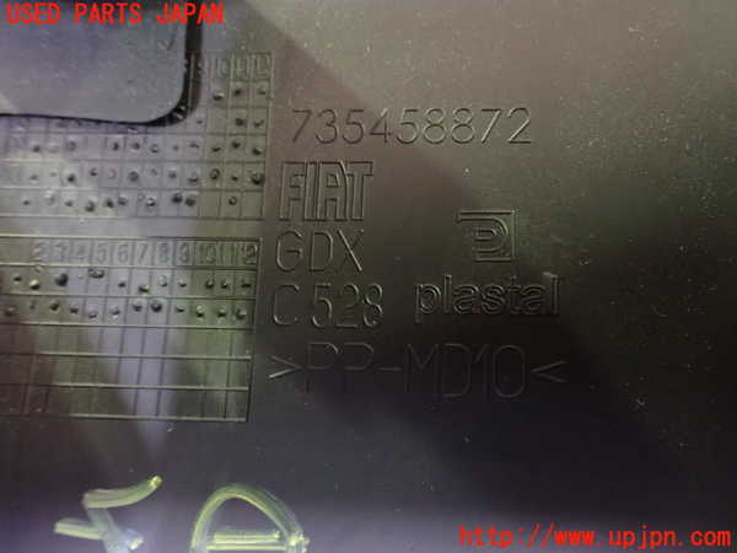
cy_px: 276
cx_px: 368
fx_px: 639
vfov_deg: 46.8
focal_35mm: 30
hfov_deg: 60.0
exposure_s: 1/30
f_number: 2.3
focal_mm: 5.4
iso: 1250
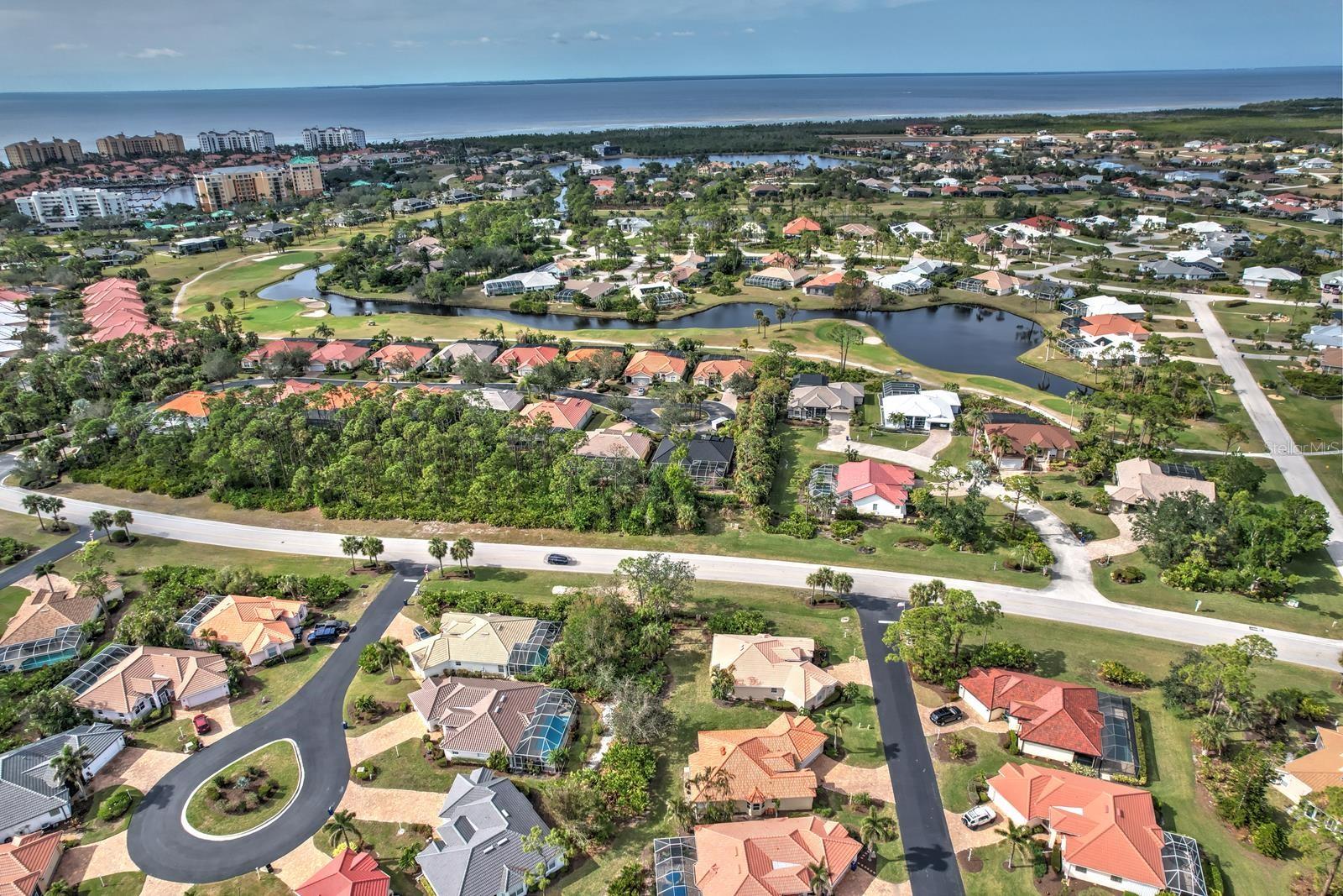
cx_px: 672
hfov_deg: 78.6
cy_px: 448
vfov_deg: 57.2
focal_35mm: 22
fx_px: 821
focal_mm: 8.4
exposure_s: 1/2000
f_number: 2.8
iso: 100
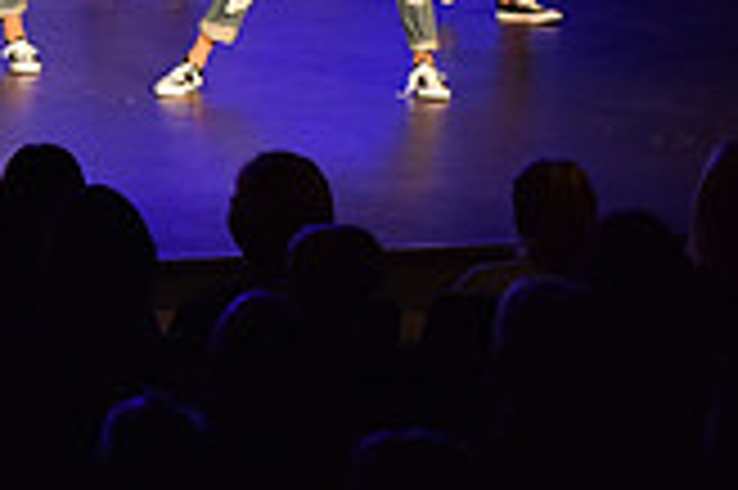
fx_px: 5447
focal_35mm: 266
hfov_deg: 7.5
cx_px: -531
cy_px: -155
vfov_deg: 5.1
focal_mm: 75
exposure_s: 1/500
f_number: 4
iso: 2000
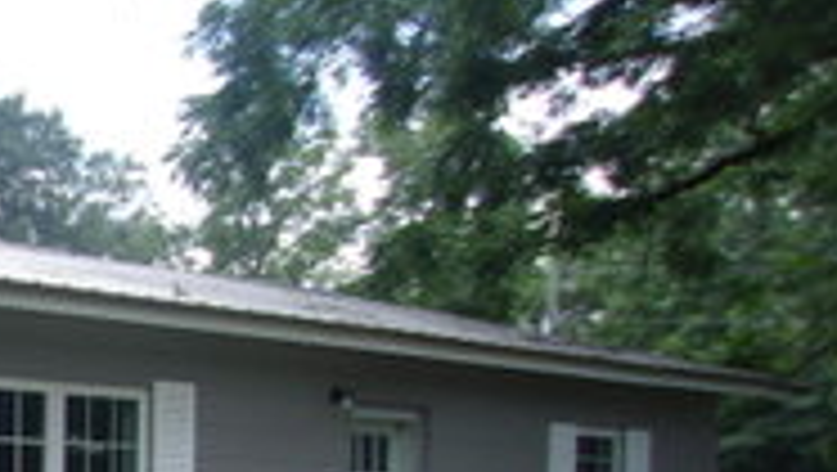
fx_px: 1799
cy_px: 526
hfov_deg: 22.9
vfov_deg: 14.6
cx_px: -288
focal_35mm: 81
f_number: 3
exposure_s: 1/340
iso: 80
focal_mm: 4.9
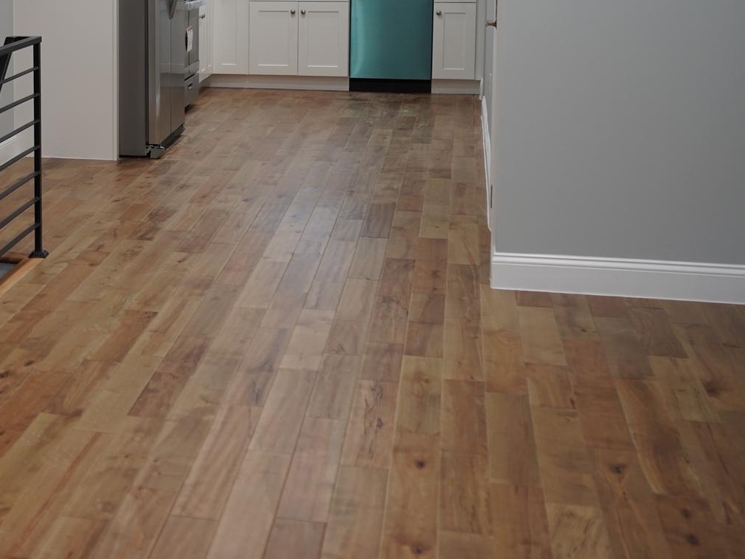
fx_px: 1464
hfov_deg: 27.2
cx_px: 30
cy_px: 72
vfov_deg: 21.2
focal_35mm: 68
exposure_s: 1/40
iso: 500
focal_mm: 35
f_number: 2.8
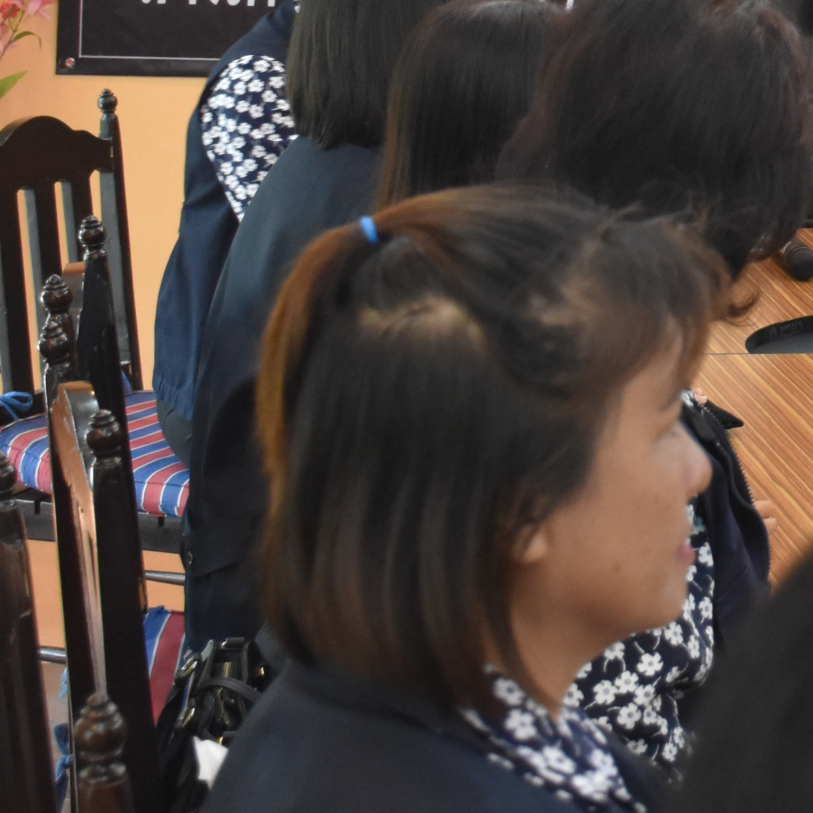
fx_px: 2763
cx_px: 1048
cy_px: -50
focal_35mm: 104
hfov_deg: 15.9
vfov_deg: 16.3
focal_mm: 22
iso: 1800
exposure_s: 1/60
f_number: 3.5
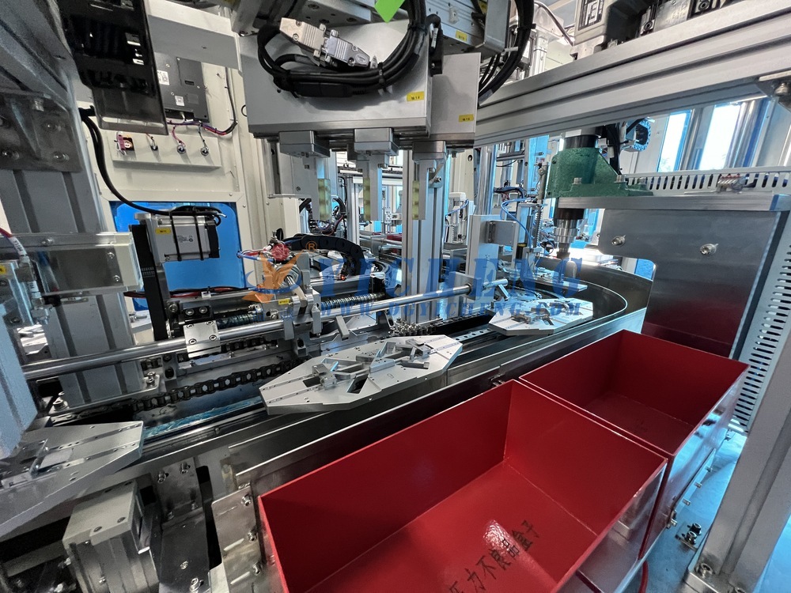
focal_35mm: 13
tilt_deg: -16.4
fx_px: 297
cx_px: 396
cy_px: 296
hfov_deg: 106.2
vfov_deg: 89.9
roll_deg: +0.0
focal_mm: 1.57
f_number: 1.8
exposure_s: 1/60
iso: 400
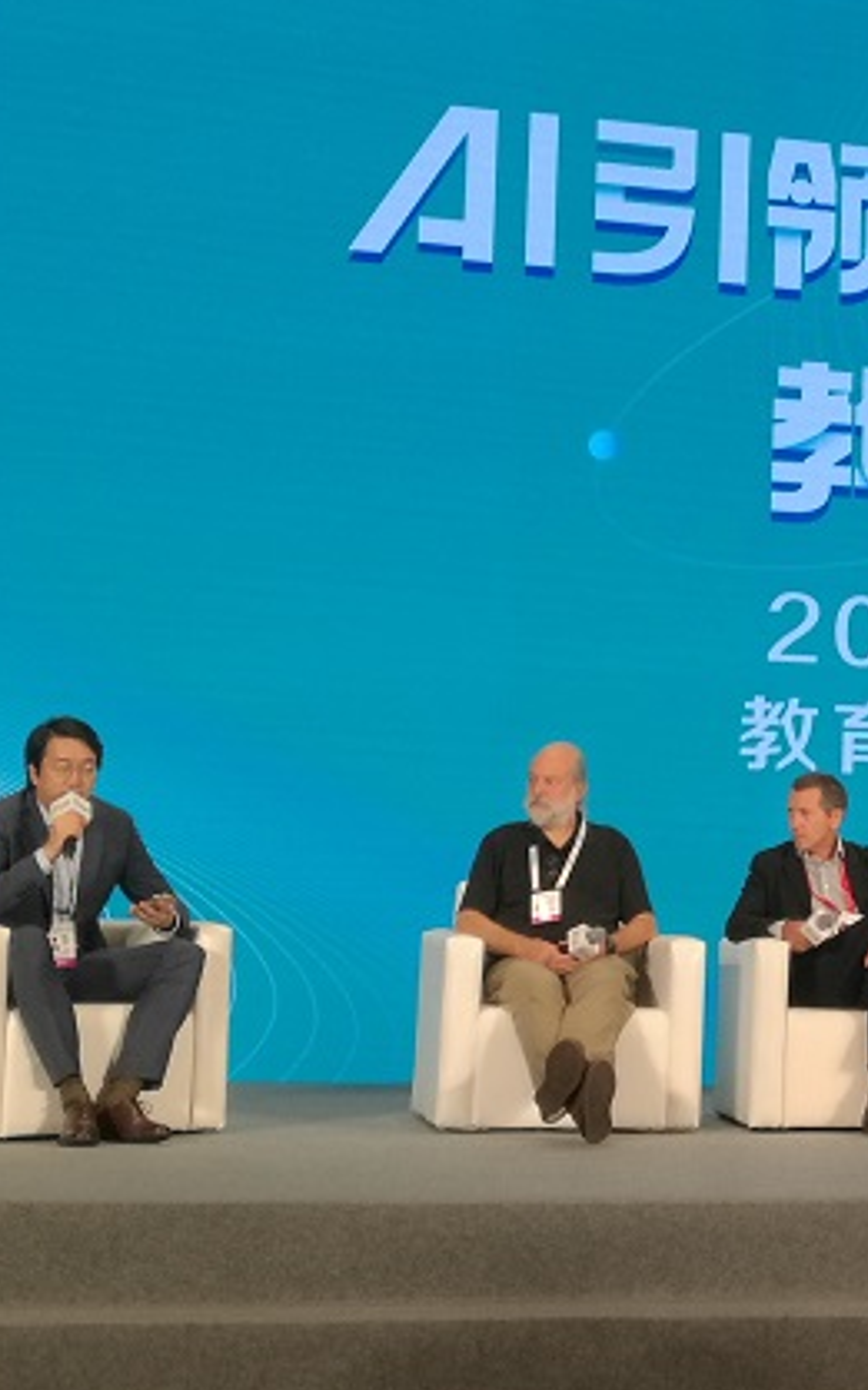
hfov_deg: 18.7
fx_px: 2538
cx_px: 954
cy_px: 672
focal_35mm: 67
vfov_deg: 30.6
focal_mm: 4.04
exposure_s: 1/50
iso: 64
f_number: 2
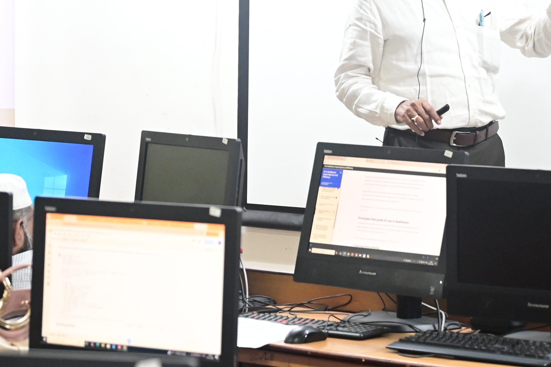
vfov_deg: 8.4
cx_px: 339
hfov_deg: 12.7
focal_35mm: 162
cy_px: -67
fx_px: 2478
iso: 4000
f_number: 4
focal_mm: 65
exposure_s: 1/125
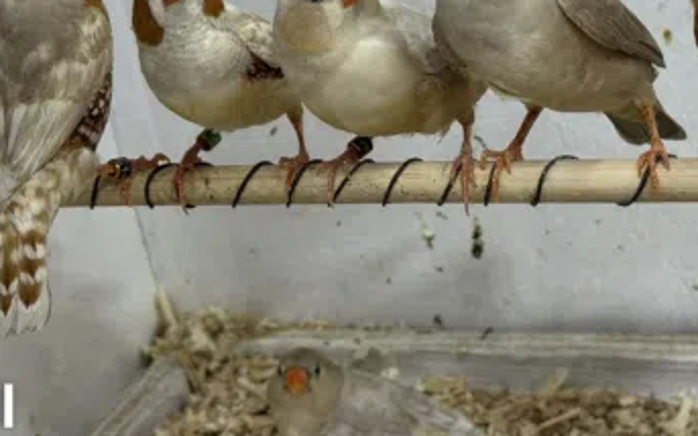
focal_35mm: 95
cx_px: 319
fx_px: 1806
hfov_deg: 21.9
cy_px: 90
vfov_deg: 13.7
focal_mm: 6.76
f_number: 1.78
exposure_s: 1/121
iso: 80
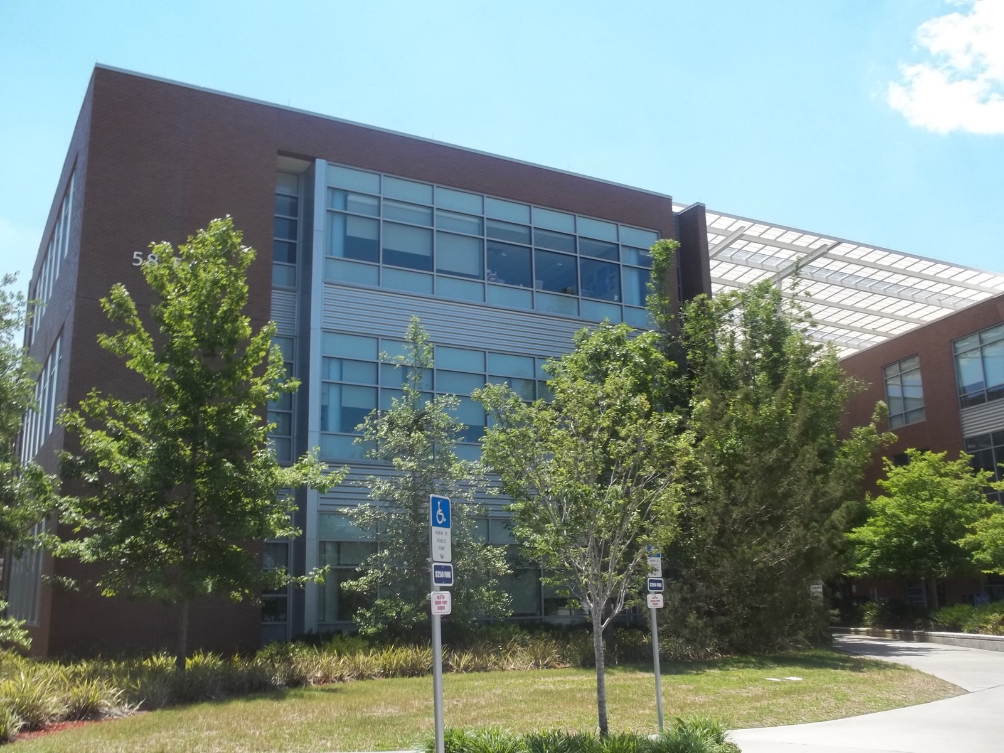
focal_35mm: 33
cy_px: 376
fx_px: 957
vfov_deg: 42.9
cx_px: 502
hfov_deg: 55.4
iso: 64
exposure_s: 1/100
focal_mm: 5.9
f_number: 8
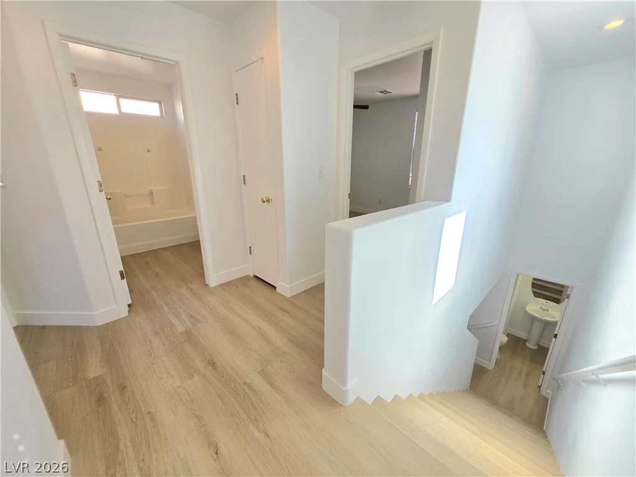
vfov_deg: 89.9
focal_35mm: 13
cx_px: 318
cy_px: 238
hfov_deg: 106.2
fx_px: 239
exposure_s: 1/120
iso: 50
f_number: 1.9
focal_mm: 2.2
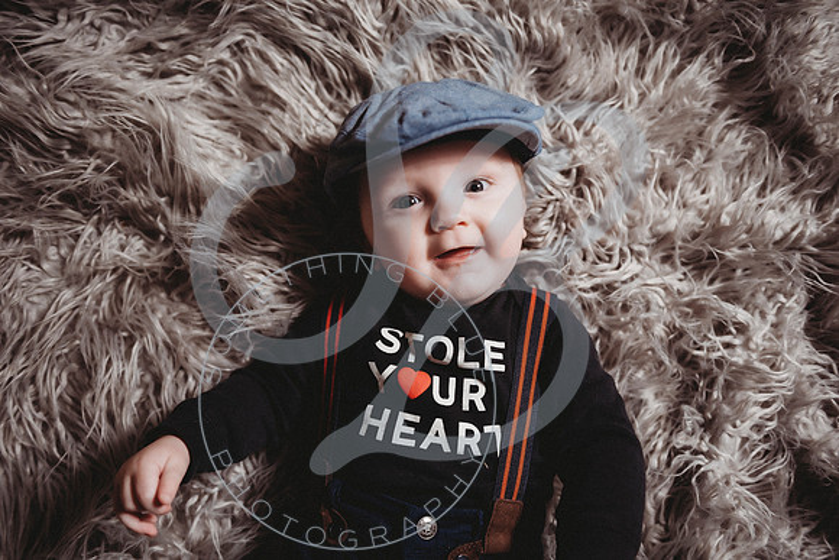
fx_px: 793
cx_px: 420
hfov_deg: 55.8
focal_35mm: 34
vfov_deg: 38.9
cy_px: 280
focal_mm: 34
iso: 100
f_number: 2.8
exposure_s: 1/125
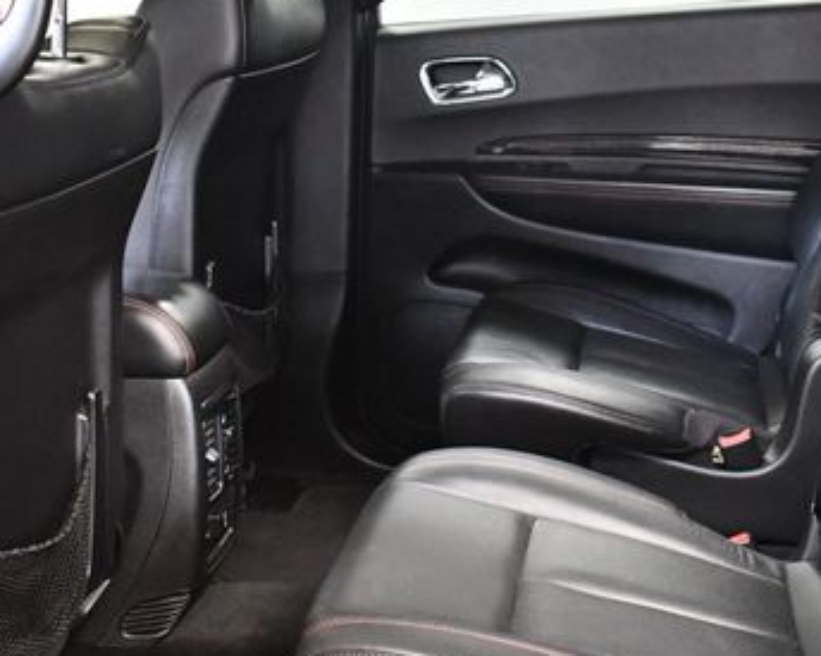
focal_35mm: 63
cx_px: 530
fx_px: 1530
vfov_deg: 24.2
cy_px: 265
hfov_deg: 29.9
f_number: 3.5
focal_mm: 18
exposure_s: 1/60
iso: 5600
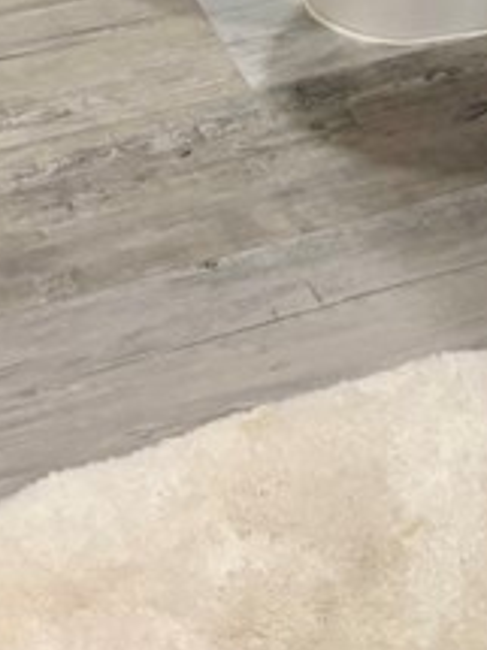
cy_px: -834
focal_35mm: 124
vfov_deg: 12.8
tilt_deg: -10.4
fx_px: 2328
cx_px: 484
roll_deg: +0.3
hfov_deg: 11.8
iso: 160
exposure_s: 1/60
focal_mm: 5.96
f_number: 1.6
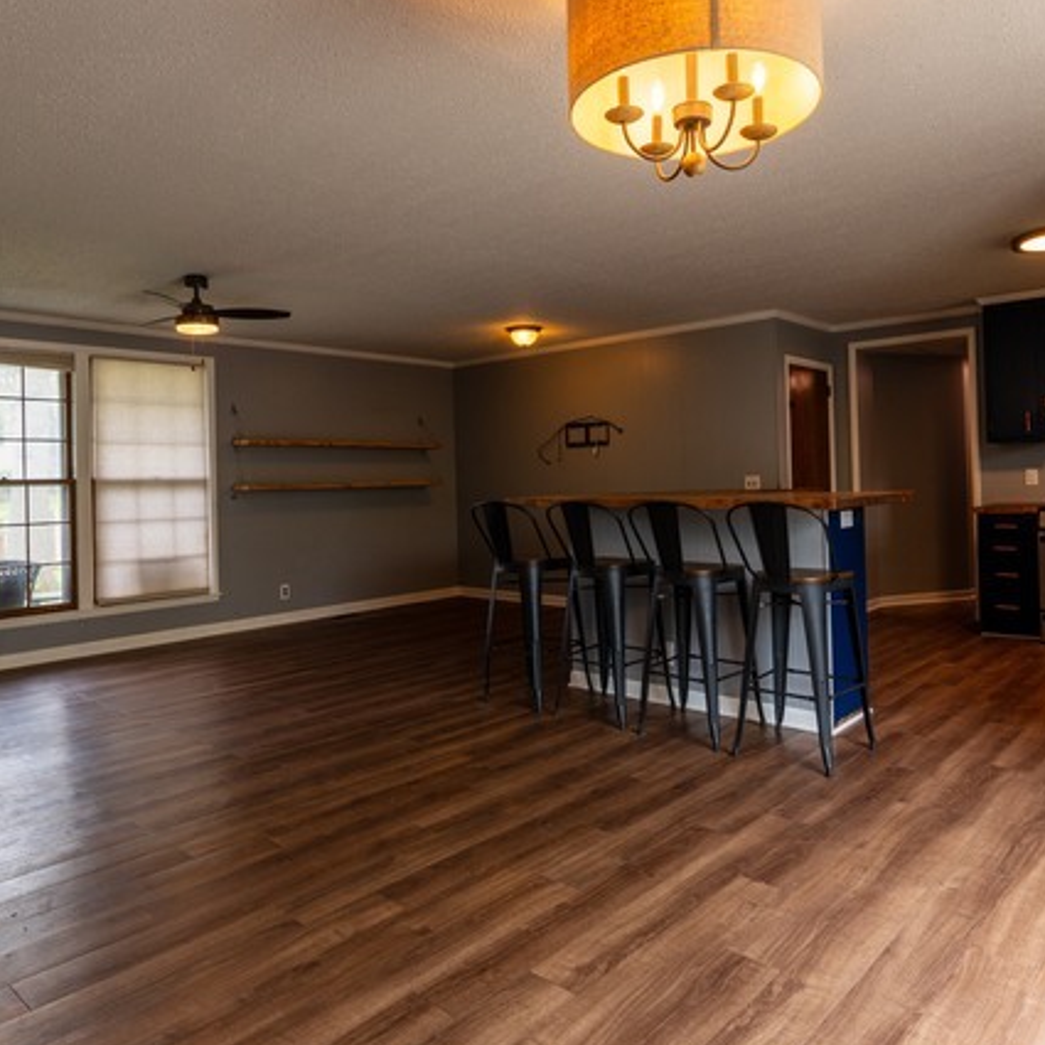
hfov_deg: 63.4
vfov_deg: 63.3
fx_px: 845
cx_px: 526
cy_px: 475
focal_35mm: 25
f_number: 4
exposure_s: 1/50
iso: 100
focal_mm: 11
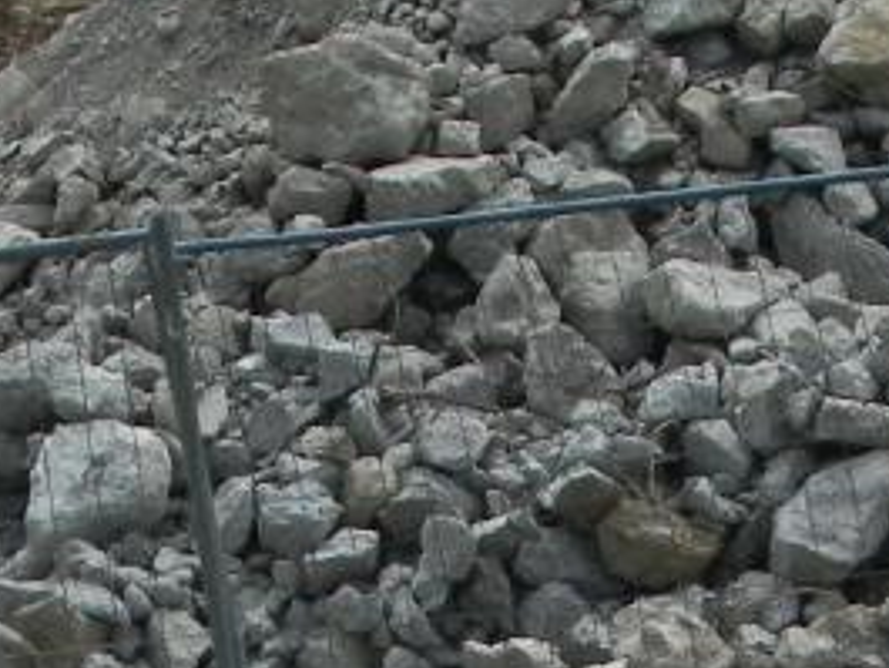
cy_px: 1249
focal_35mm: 955
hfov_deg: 2.1
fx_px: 24537
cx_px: 617
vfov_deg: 1.6
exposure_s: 1/389
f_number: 7.1
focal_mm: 44
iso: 160
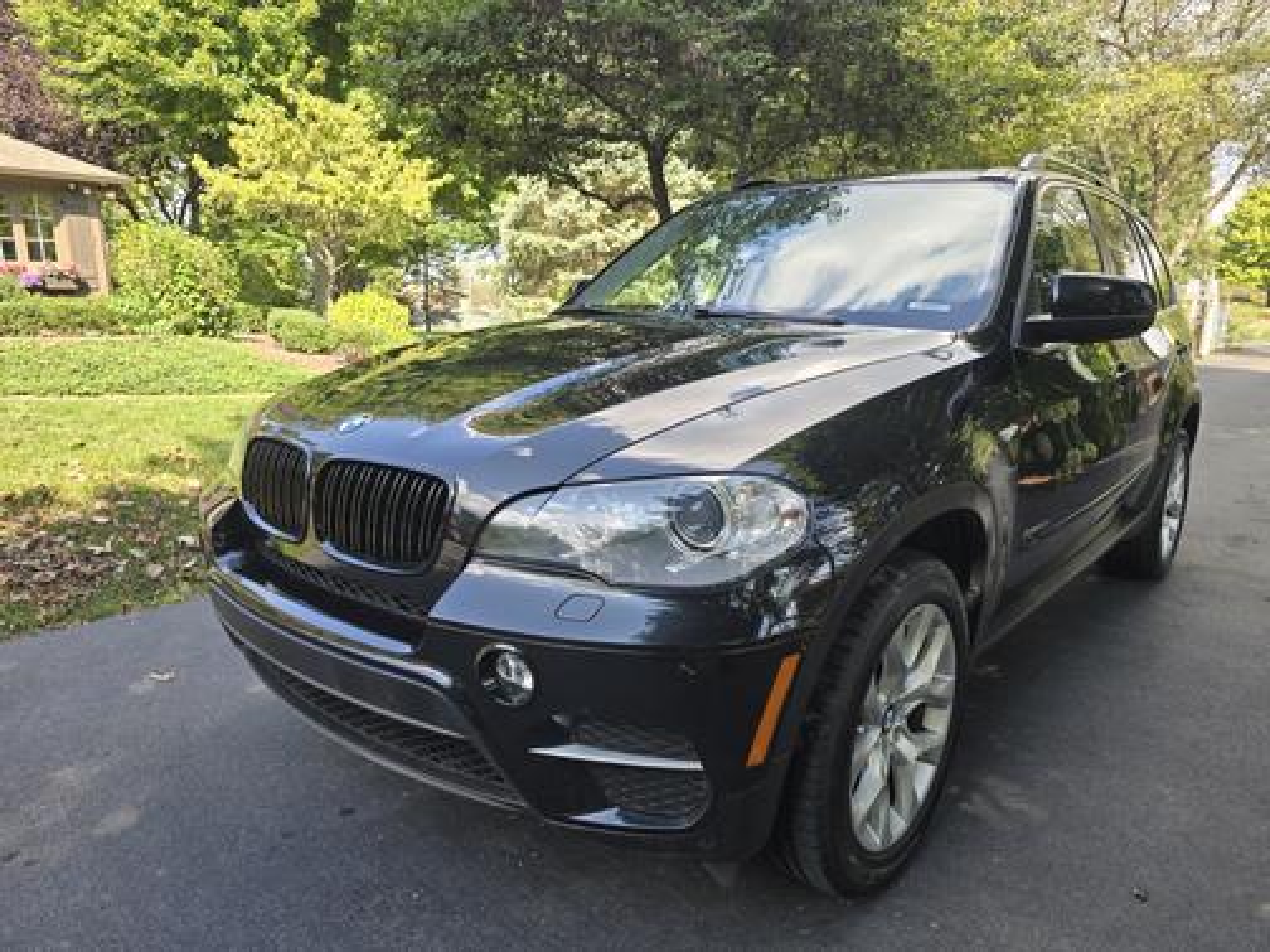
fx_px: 844
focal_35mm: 23
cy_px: 476
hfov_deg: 73.9
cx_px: 635
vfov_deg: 58.9
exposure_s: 1/180
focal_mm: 6.3
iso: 20
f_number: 1.7
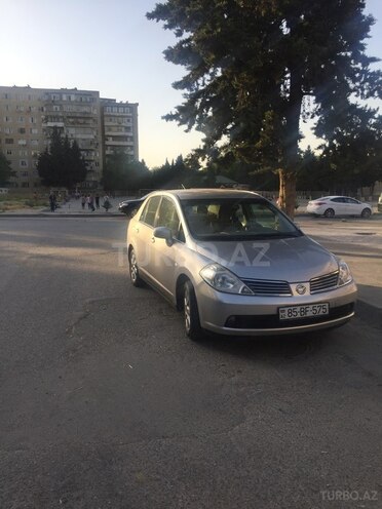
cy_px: 254
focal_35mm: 29
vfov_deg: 61.7
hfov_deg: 48.2
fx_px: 427
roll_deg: -0.1
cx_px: 191
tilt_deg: -7.5
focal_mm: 4.15
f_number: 2.2
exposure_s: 1/898
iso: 32
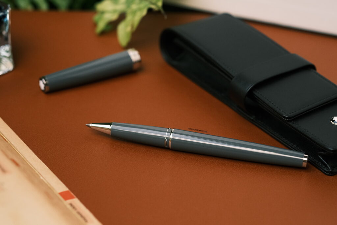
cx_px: 168
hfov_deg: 22.6
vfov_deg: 15.2
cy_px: 112
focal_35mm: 90
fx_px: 843
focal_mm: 60
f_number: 4
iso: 1600
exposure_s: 1/2000
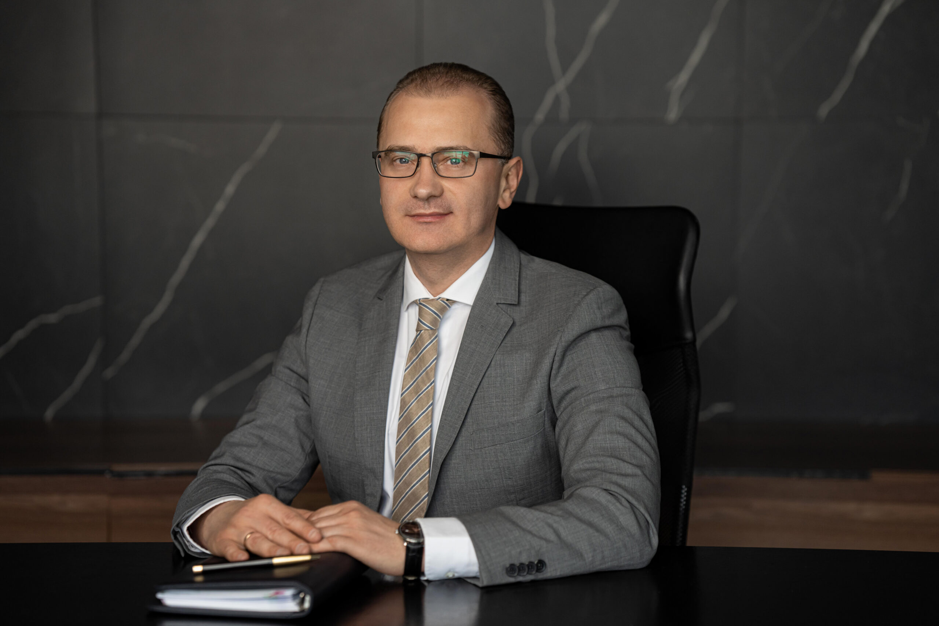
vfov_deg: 16.1
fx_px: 2217
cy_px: 313
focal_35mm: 85
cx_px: 470
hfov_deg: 23.9
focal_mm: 85
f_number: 2.2
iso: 500
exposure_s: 1/640
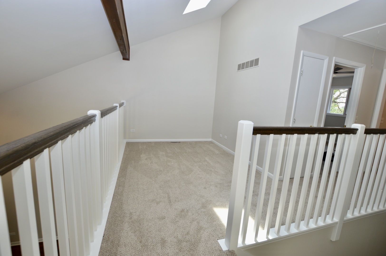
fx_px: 161
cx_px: 193
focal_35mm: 15
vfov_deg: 77.2
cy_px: 128
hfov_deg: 100.4
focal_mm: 10
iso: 280
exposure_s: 1/125
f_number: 5.6
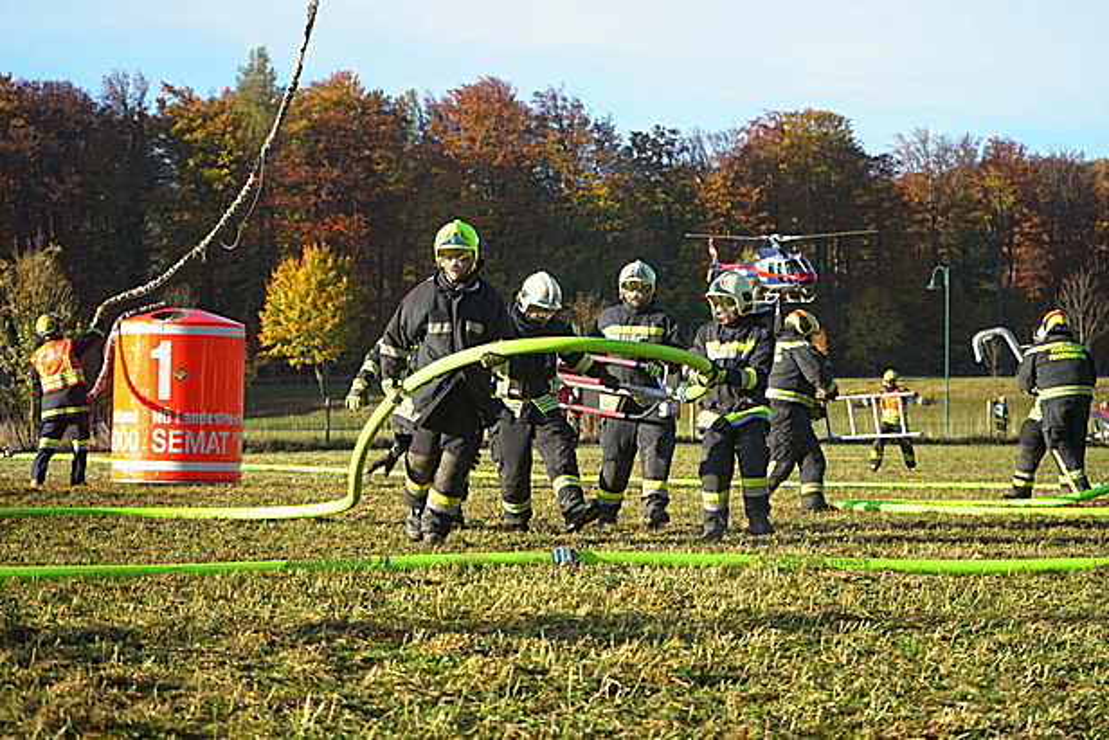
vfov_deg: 19.5
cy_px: 370
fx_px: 2157
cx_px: 554
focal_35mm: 70
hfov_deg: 28.8
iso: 500
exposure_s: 1/1000
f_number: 5.6
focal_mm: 70
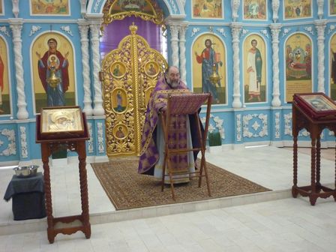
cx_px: 168
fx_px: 379
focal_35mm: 39
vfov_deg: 36.8
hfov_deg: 47.9
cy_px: 126
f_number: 3
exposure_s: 1/40
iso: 800
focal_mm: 6.4
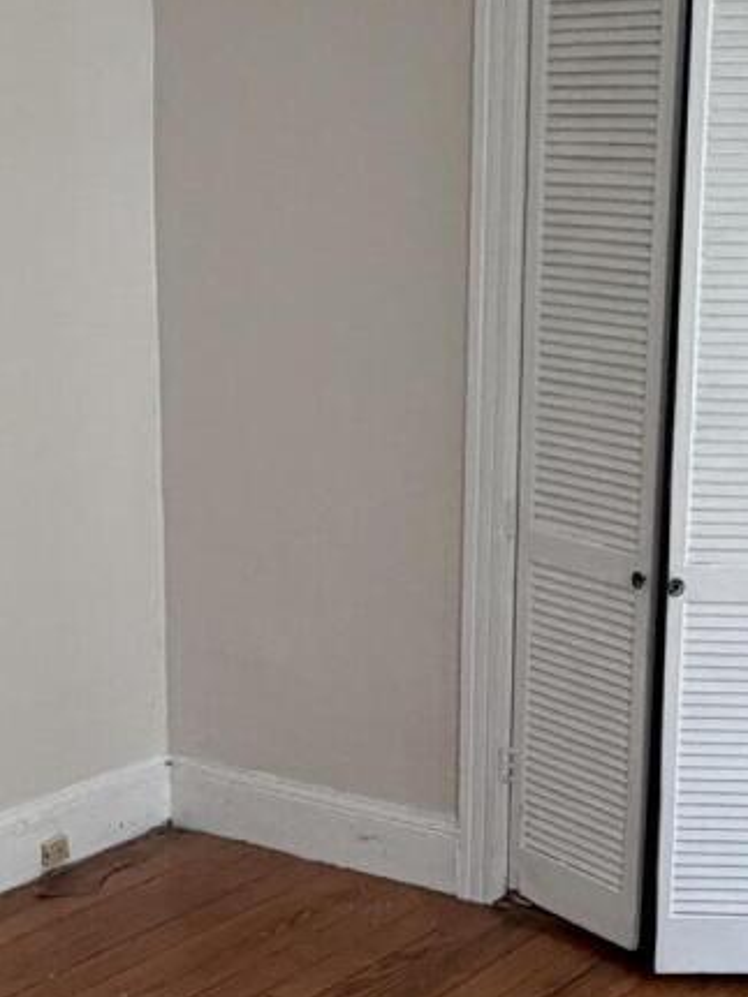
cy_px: 784
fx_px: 1874
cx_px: 475
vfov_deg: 29.2
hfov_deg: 22.5
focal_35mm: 65
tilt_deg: -18.0
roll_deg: -1.3
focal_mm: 2.22
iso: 160
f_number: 2.2
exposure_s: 1/121
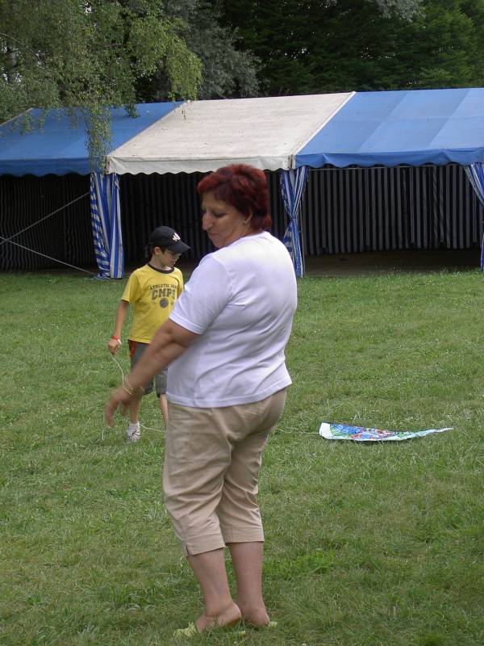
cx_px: 242
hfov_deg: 14.8
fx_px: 1864
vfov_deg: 19.6
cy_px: 323
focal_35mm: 100
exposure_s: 1/125
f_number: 4.5
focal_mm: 20.6
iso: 100
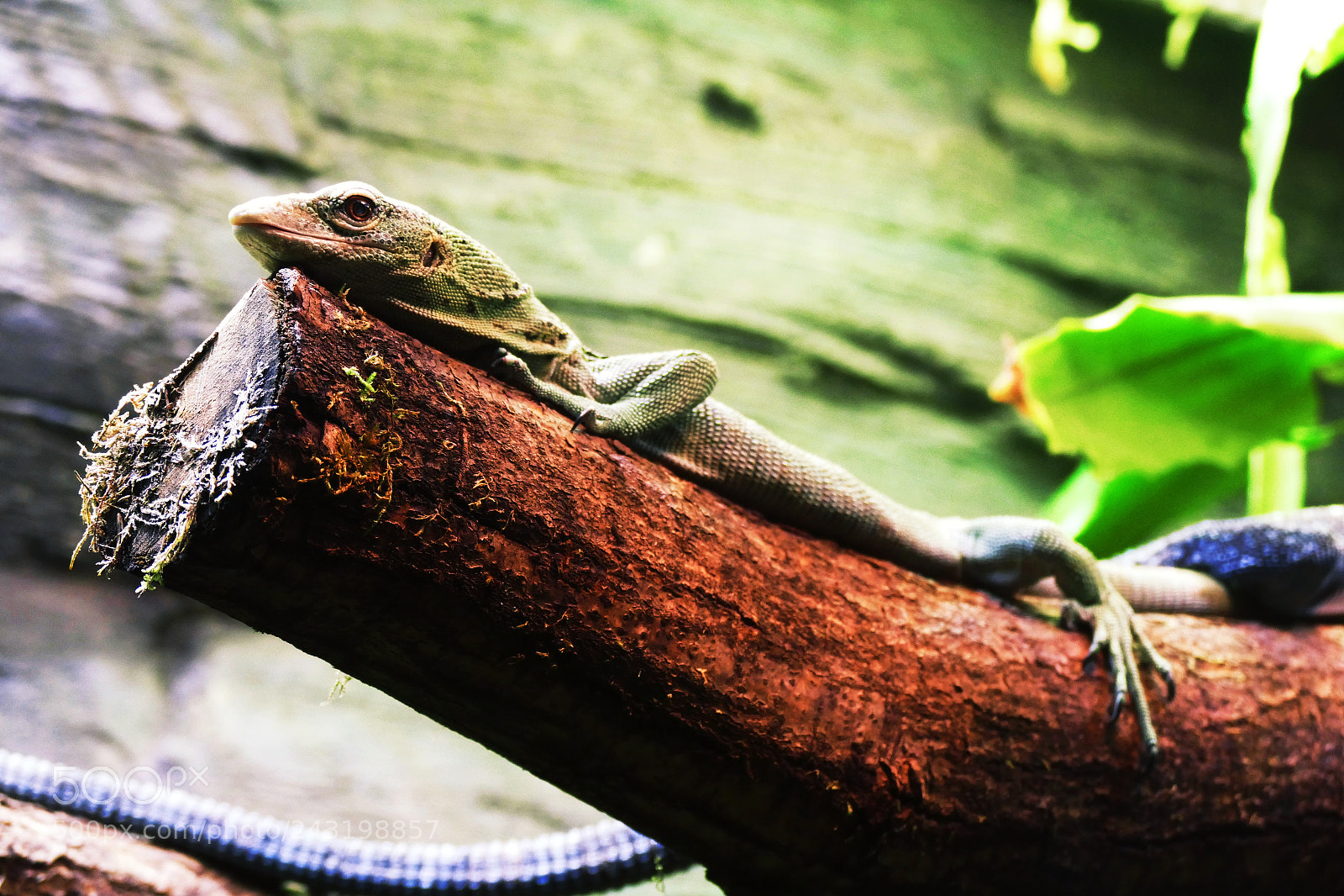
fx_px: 5561
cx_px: 672
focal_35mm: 149
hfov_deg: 13.8
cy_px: 448
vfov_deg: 9.2
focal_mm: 54.2
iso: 1250
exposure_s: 1/80
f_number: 3.9
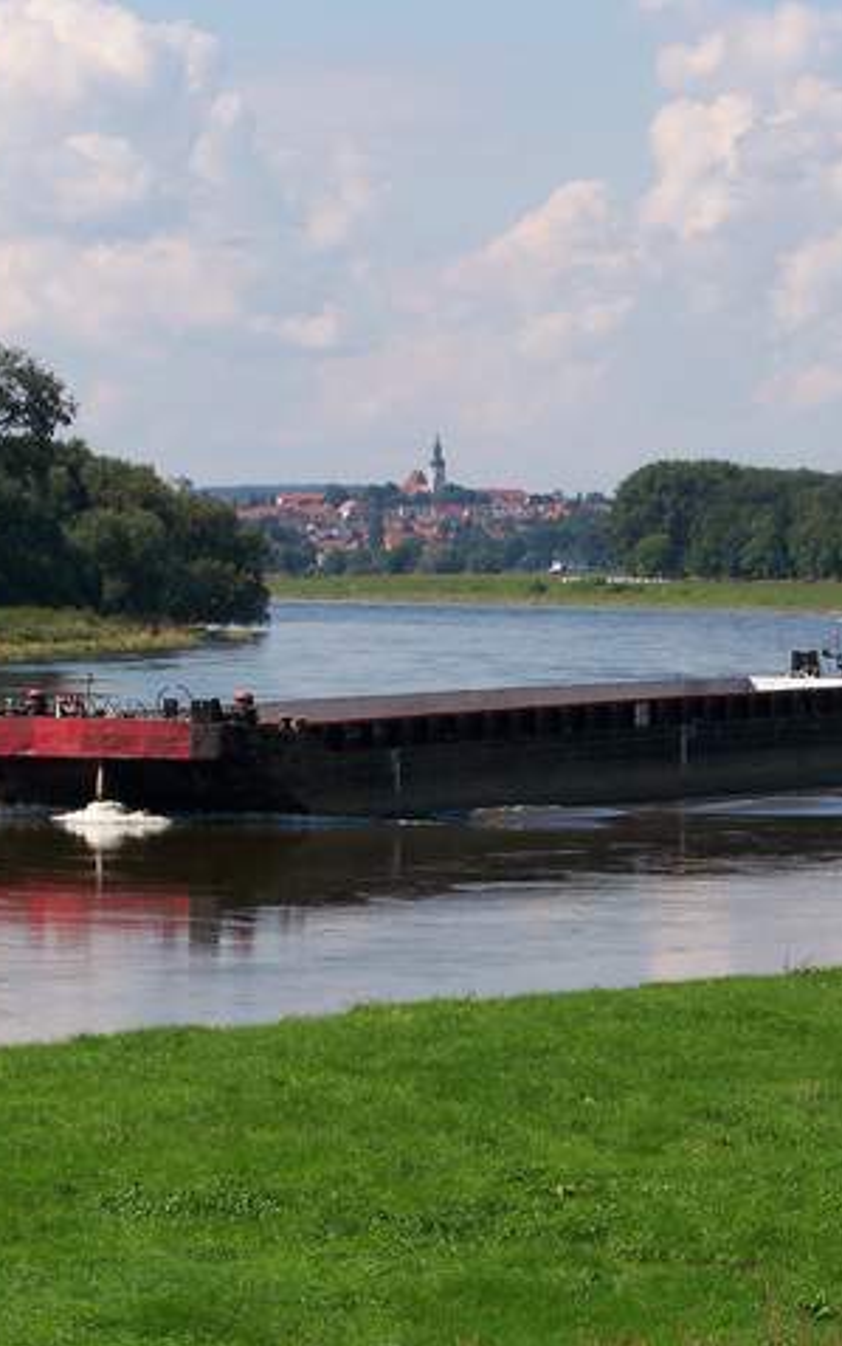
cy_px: 673
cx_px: 549
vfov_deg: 11.9
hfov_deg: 7.5
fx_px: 6458
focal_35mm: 176
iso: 64
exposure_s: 1/640
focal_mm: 21.1
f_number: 4.5
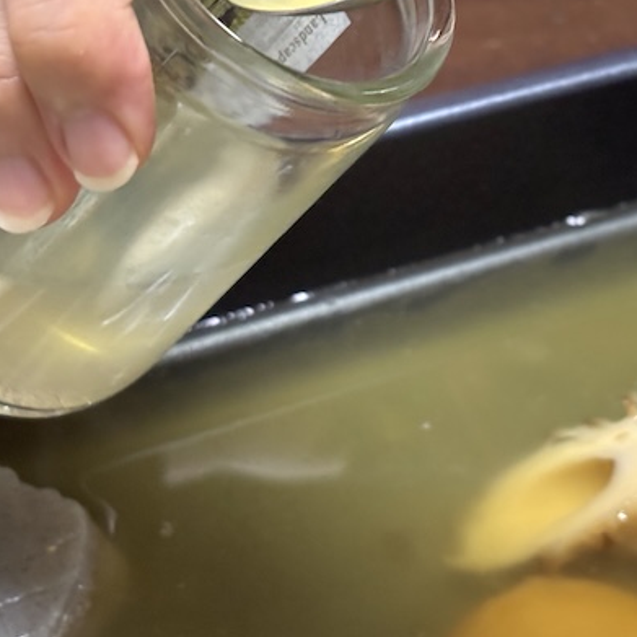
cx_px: 412
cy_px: 161
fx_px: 1957
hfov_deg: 18.4
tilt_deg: -37.3
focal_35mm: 94
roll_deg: -1.2
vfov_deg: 18.4
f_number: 1.6
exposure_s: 1/25
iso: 320
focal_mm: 5.96
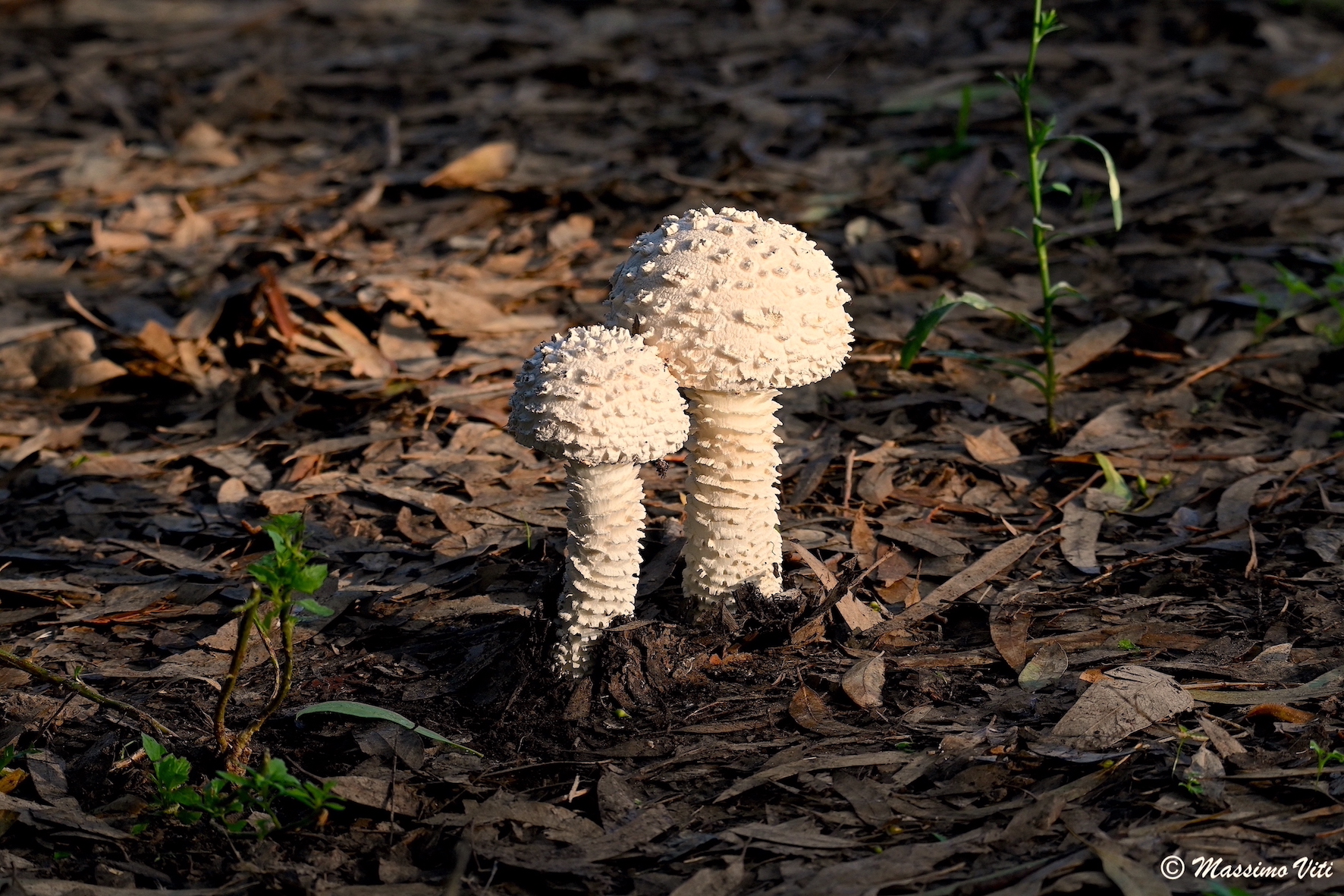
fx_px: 8679
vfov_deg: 5.9
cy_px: 448
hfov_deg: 8.9
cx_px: 672
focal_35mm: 232
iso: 360
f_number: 8
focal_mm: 155
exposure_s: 1/250
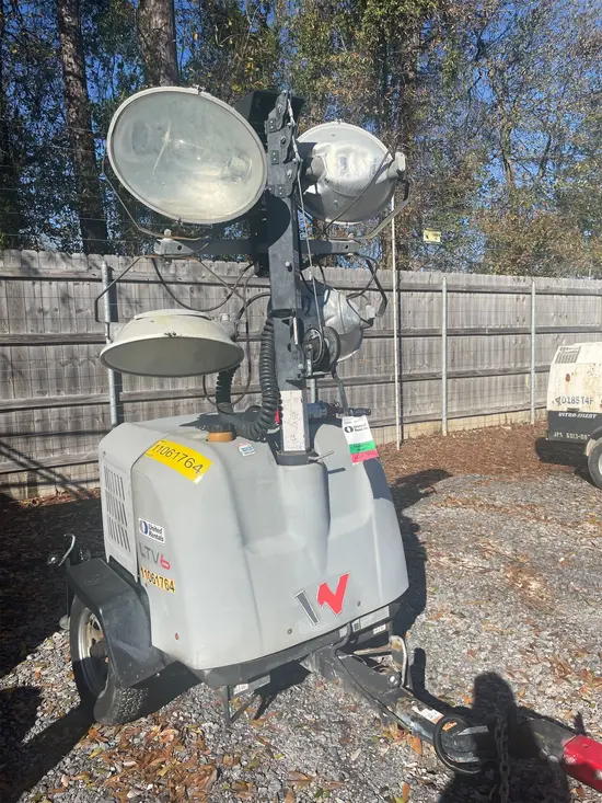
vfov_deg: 67.3
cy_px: 402
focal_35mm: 26
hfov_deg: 53.1
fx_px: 603
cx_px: 301
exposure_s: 1/4132
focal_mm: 4.2
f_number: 1.6
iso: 32
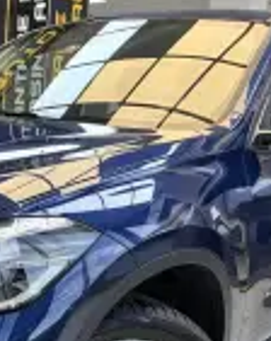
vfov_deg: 28.5
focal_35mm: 65
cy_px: 278
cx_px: 17
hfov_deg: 22.7
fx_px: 655
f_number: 1.6
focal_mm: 5.96
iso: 80
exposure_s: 1/103
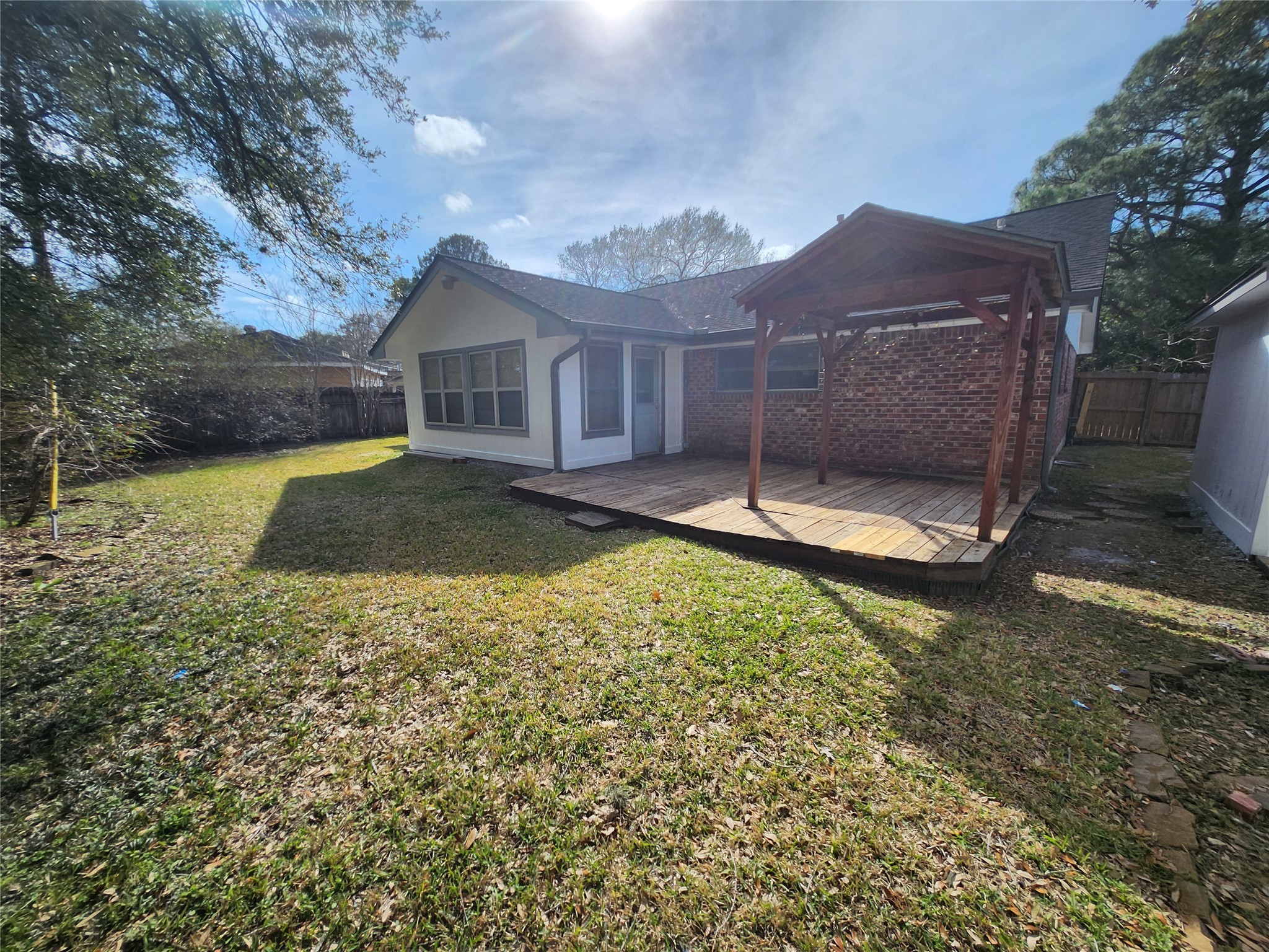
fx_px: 477
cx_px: 634
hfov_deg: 106.2
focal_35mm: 13
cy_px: 476
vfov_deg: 89.9
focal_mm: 1.74
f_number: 2.2
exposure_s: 1/1472
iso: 32
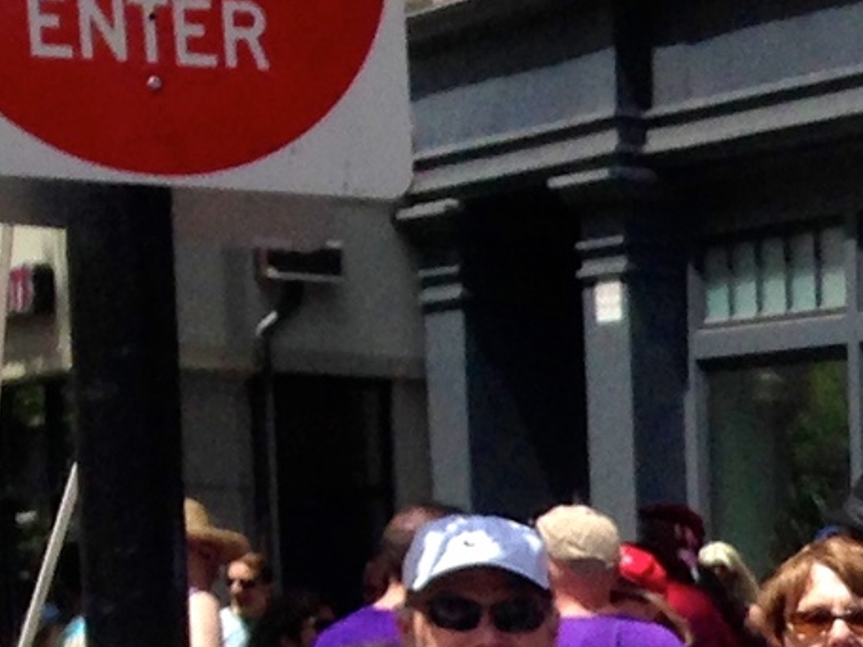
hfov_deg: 9.7
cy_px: 1261
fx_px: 4512
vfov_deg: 7.9
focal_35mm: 181
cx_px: 2034
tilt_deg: -8.0
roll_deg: -0.6
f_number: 2.4
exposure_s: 1/1391
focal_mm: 4.12
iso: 50
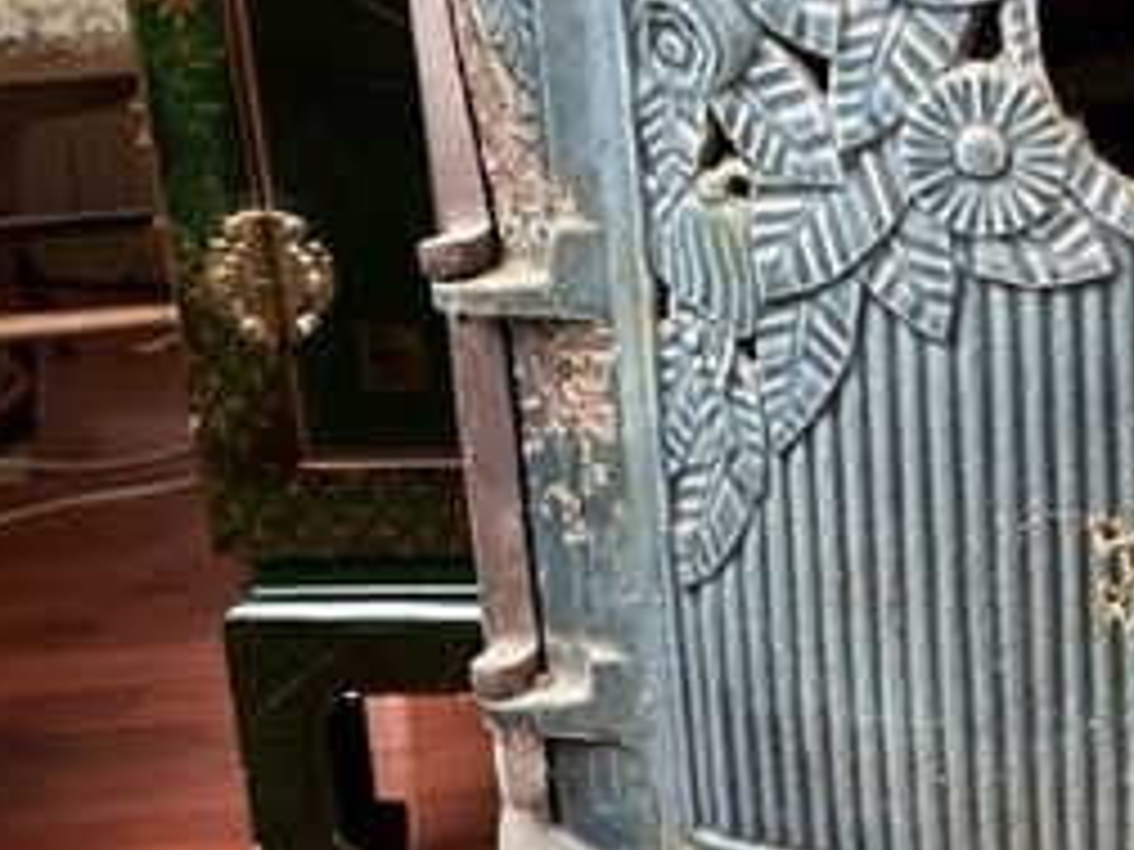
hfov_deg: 27.3
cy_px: 283
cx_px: 1197
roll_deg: +1.9
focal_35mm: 66
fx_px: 2162
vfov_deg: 22.2
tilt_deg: -12.7
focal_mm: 5.1
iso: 400
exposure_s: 1/60
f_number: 1.6
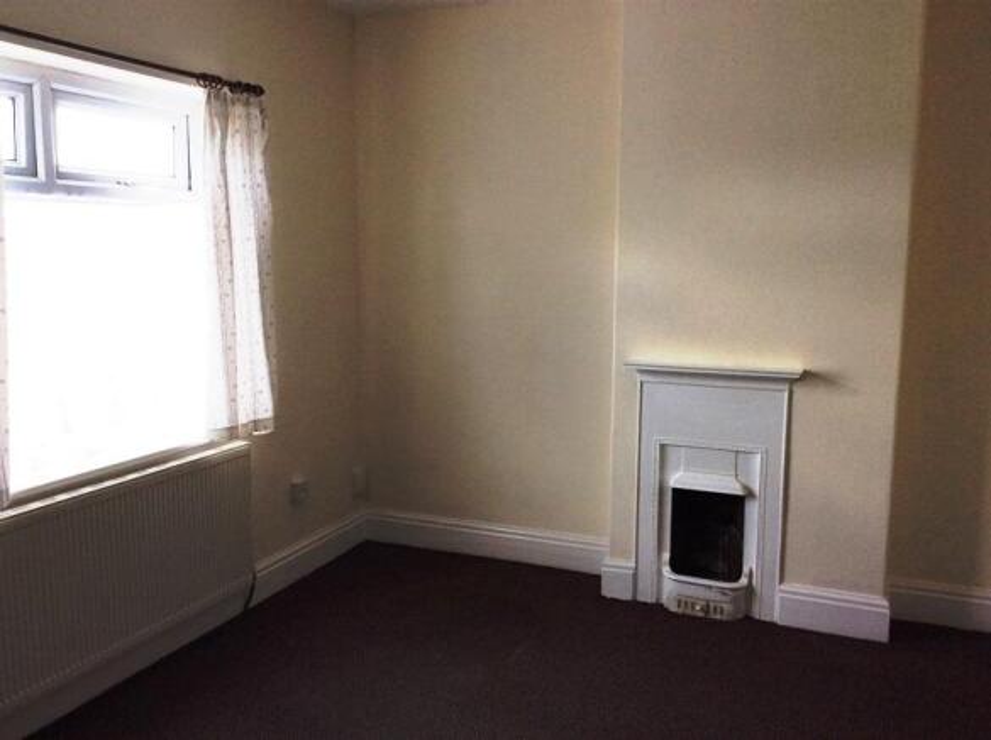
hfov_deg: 56.9
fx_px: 915
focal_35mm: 32
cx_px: 496
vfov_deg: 44.1
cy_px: 370
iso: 32
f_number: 2.4
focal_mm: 3.3
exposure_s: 1/60
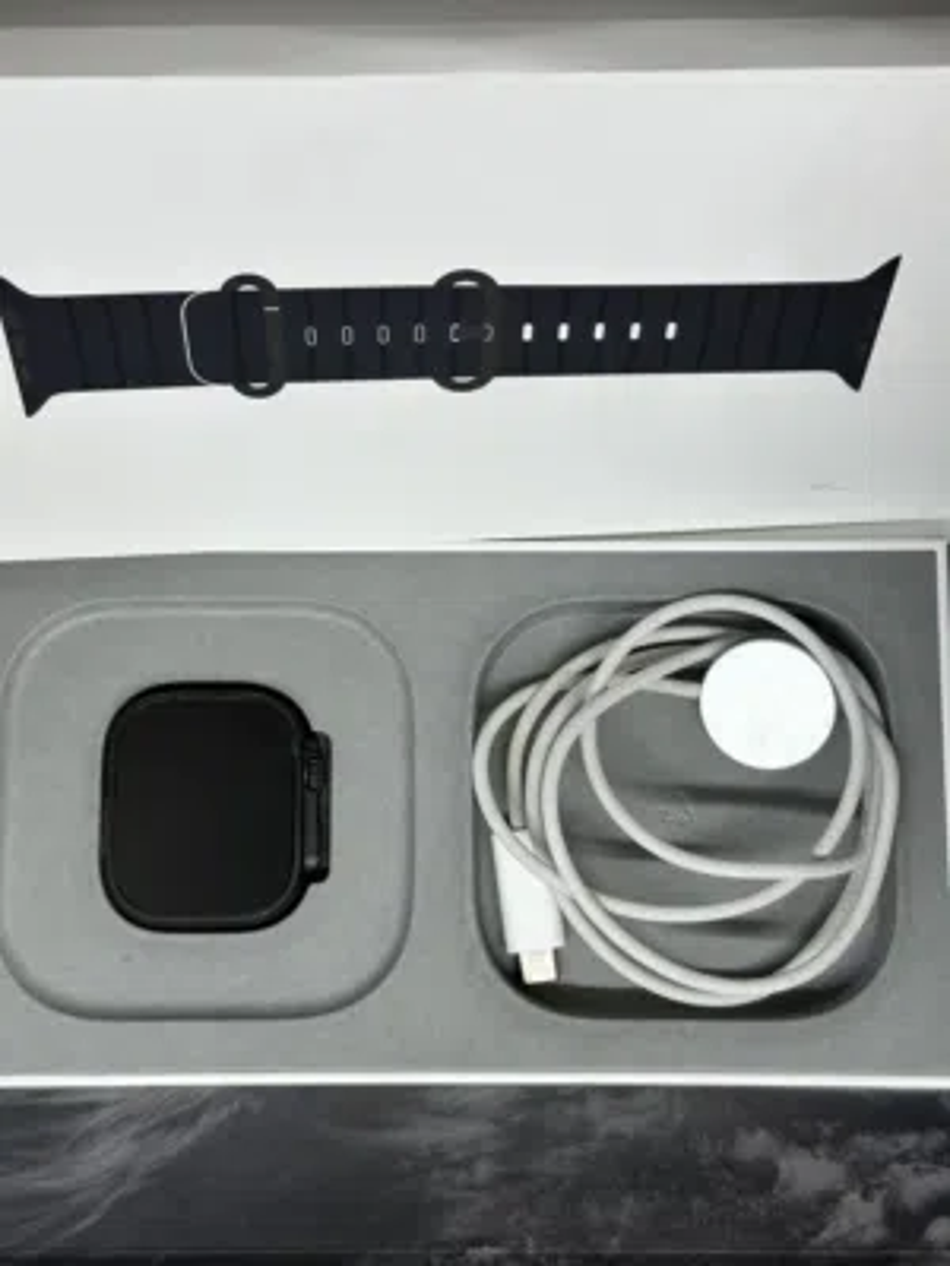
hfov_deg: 30.3
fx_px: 1756
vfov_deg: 39.7
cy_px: 633
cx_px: 475
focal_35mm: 48
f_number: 1.78
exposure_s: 1/100
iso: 50
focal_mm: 6.86
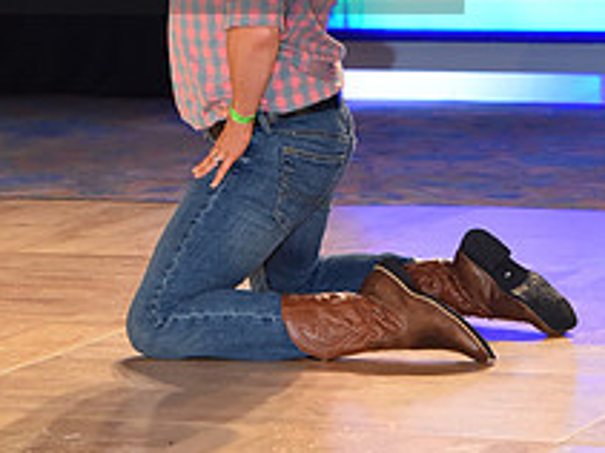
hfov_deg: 6.7
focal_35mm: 296
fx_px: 5170
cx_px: 70
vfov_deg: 5.0
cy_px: -80
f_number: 5
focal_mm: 112
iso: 2000
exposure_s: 1/250
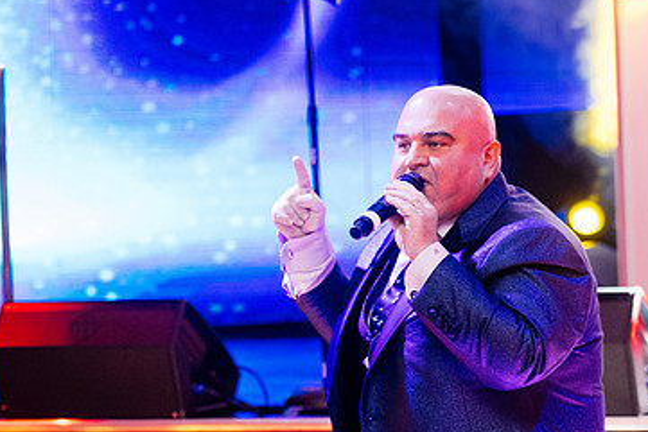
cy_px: 280
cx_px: 570
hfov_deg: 14.0
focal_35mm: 145
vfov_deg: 9.5
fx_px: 2611
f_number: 2.8
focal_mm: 70
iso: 2000
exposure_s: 1/200
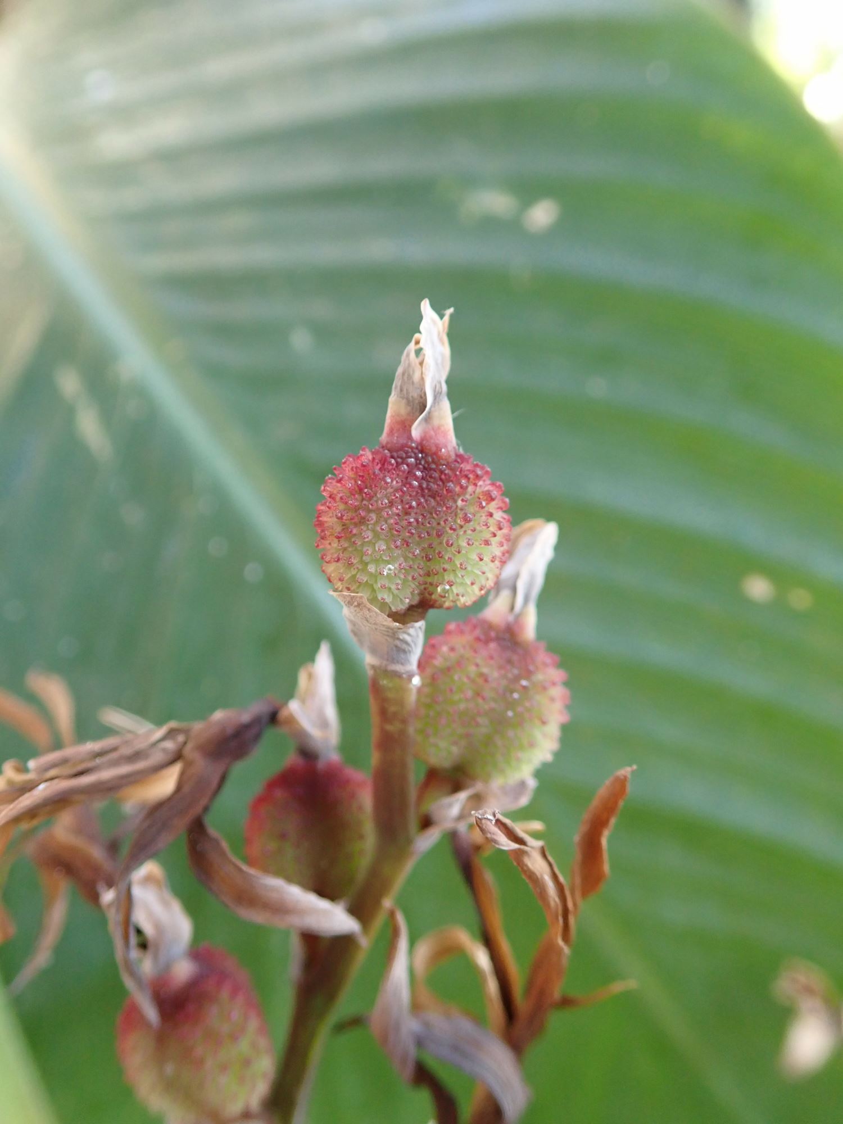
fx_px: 974
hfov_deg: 46.8
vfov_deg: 60.0
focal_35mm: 30
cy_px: 562
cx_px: 422
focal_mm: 5.5
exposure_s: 1/125
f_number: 2.3
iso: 500
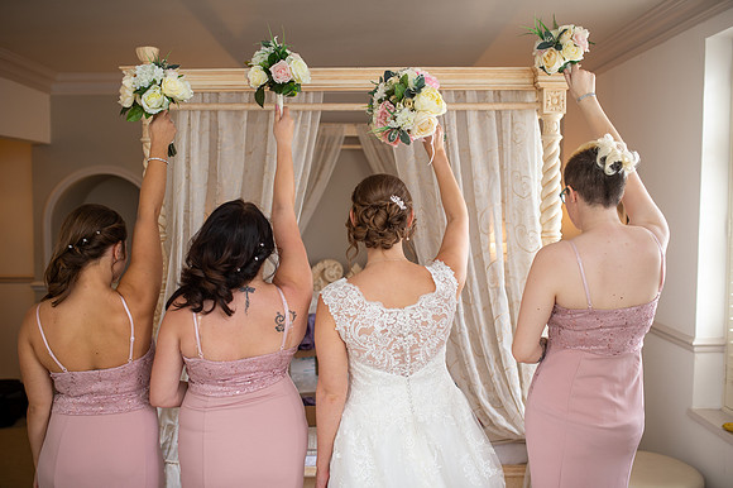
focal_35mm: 35
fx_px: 712
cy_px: 244
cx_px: 366
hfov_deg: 54.5
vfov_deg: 37.8
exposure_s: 1/125
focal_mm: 35
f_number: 2.5
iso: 200
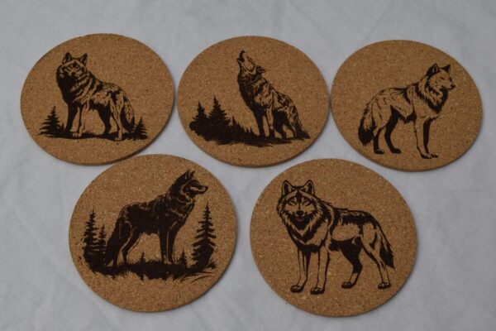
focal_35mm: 51
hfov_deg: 38.9
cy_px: 166
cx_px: 248
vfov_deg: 26.5
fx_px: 703
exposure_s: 1/8
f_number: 11
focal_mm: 34
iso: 400
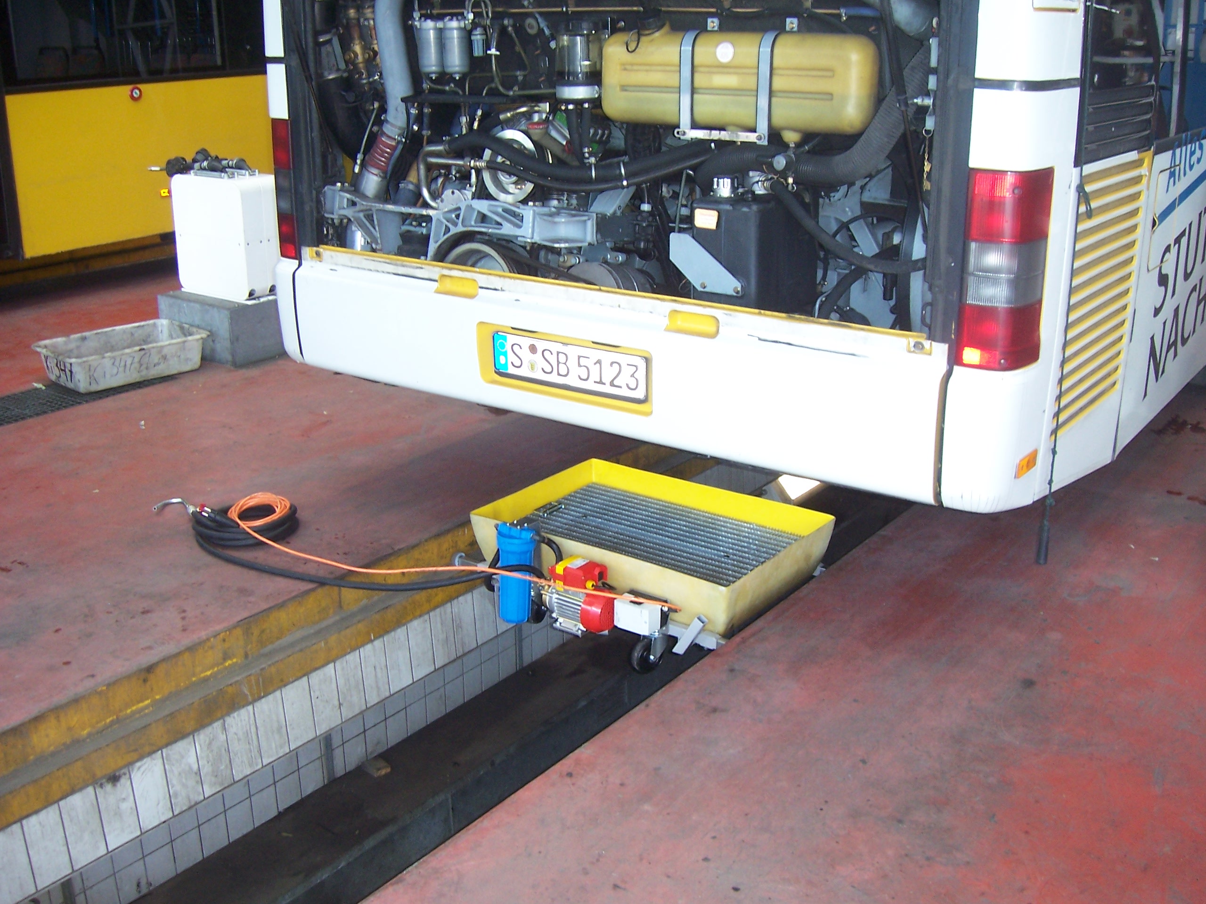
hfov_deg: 51.4
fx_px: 1254
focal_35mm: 36
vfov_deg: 39.7
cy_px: 452
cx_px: 603
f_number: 3
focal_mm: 6
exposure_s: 1/60
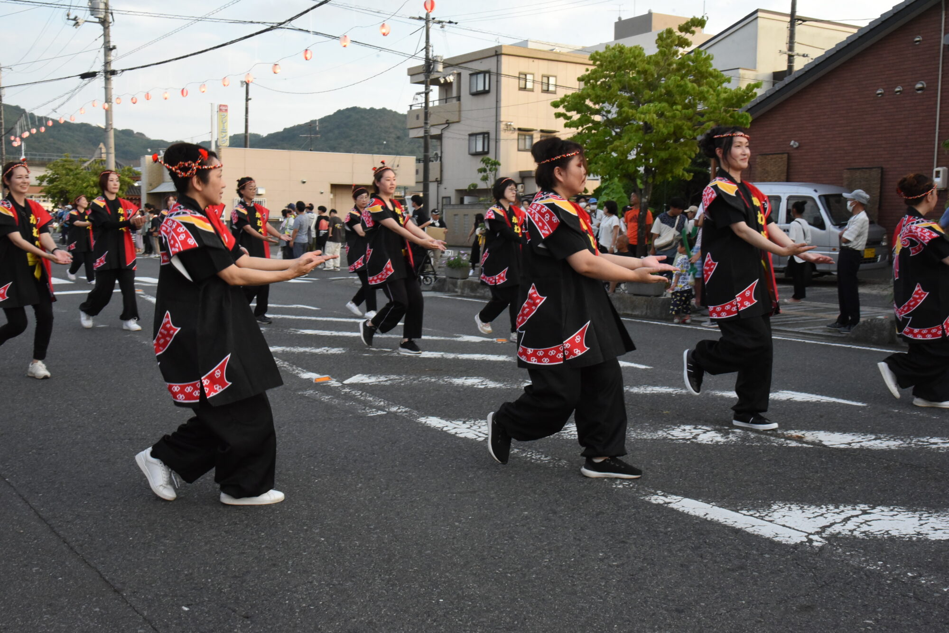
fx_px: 1002
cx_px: 474
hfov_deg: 50.7
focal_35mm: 38
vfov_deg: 35.1
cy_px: 316
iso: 4500
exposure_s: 1/200
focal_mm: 38
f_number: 18
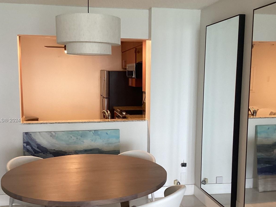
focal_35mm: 42
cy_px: 121
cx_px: 133
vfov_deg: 34.3
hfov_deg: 44.8
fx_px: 335
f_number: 2.4
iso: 160
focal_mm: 3.3
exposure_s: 1/60
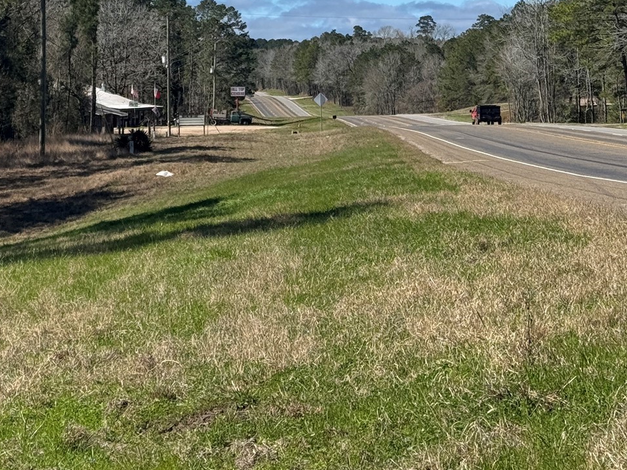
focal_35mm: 102
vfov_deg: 14.3
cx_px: 304
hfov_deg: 19.3
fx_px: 1848
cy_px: -3
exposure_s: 1/4310
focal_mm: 6.76
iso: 64
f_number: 1.78
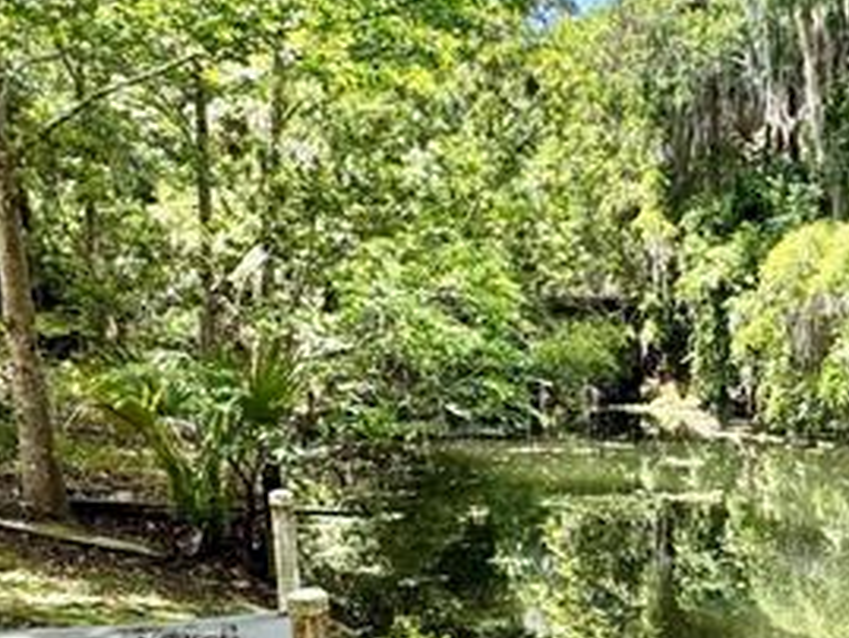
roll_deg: -1.5
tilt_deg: -15.7
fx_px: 981
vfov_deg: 33.2
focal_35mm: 40
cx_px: 723
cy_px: 625
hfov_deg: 43.7
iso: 40
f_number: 2.2
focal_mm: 2.22
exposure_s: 1/238
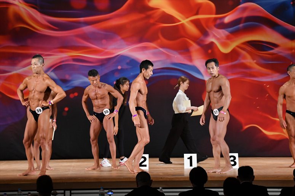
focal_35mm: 150
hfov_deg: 13.7
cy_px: 98
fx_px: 1229
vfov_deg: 9.1
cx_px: 148
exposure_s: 1/400
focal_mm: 100
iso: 3200
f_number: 5.6
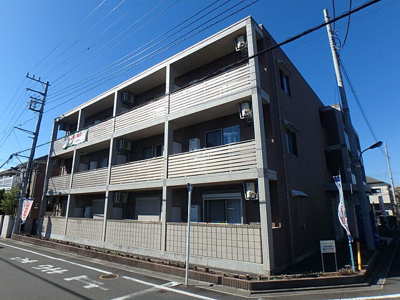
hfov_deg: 79.0
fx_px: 243
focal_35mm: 21
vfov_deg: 63.4
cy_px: 150
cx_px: 200
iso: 125
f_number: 6
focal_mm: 3.7
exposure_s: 1/500
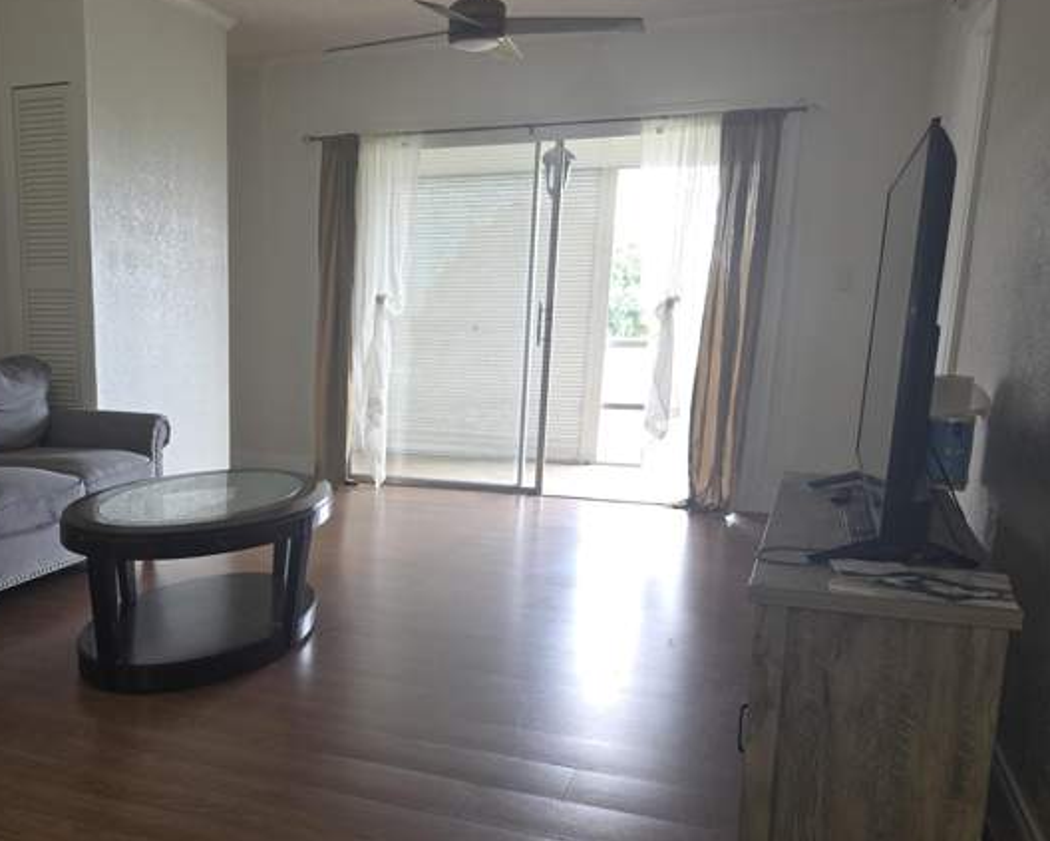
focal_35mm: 34
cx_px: 290
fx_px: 1057
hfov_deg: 51.1
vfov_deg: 43.0
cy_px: 535
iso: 100
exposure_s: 1/60
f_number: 1.7
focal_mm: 6.3
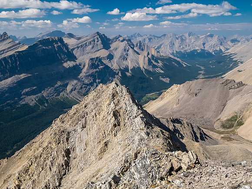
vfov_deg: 37.7
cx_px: 126
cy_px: 94
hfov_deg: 49.0
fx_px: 277
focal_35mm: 38
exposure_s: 1/250
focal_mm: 19
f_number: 8
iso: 200
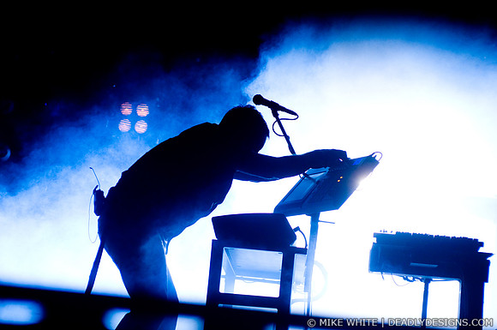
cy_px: 165
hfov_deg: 19.5
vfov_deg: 13.0
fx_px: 1448
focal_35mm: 105
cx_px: 248
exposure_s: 1/250
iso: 1000
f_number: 3.5
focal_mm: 70
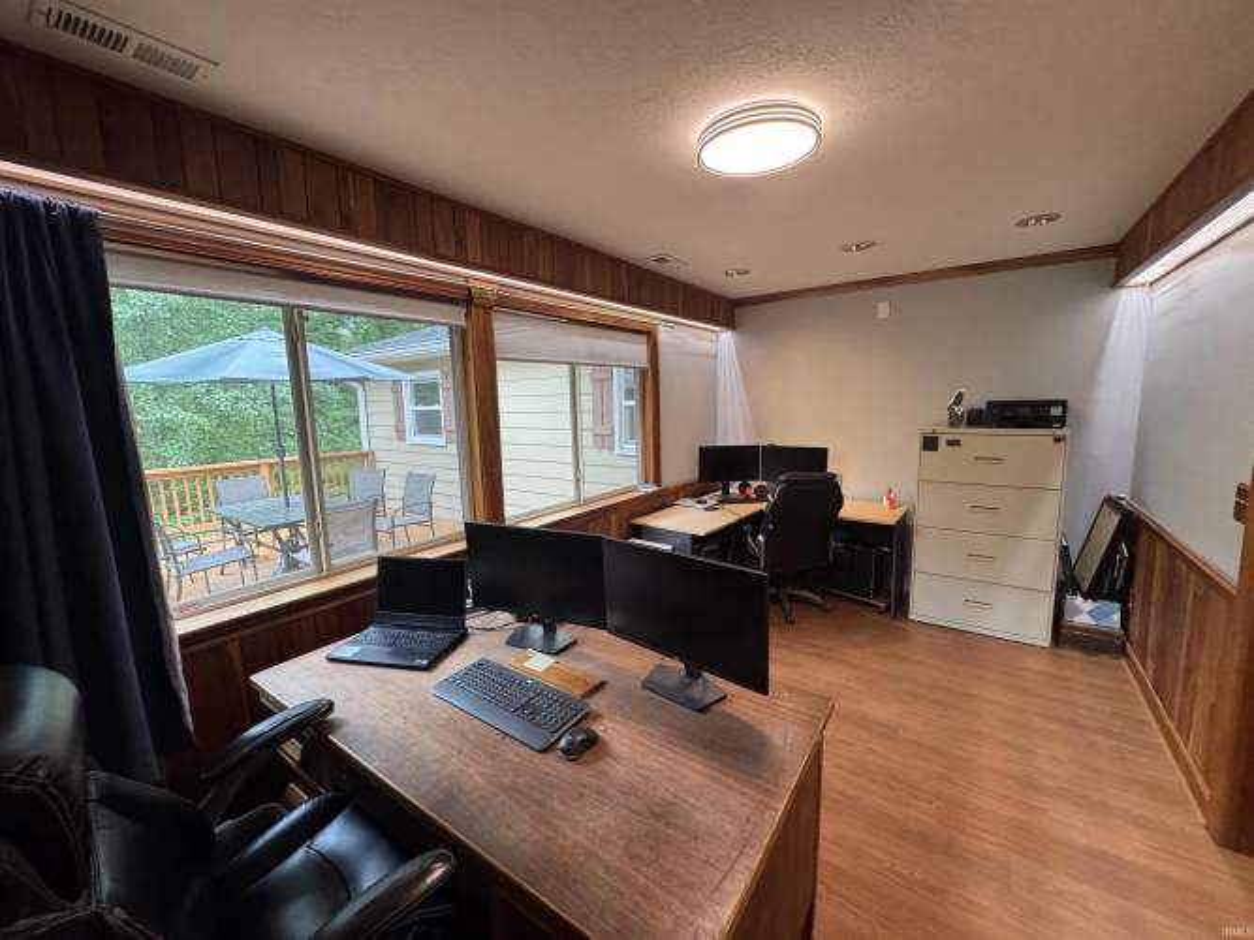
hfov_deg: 102.1
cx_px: 627
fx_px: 507
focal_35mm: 14
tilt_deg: -7.7
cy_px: 470
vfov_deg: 85.7
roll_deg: +0.8
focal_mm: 2.22
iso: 320
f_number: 2.2
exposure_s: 1/107
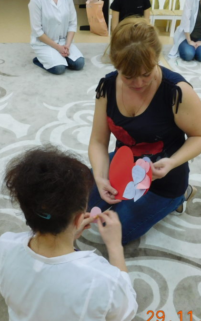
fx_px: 324
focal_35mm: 37
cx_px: 103
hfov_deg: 34.4
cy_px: 173
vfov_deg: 52.7
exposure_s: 1/30
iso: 160
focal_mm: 4
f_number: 3
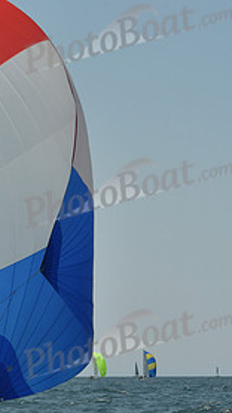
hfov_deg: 7.8
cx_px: -53
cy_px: 134
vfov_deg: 14.0
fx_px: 1676
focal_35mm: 153
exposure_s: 1/640
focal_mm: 70
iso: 320
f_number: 10
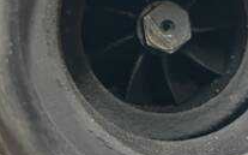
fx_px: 432
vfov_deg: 19.9
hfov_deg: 32.0
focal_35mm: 64
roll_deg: +19.5
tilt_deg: -39.8
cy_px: 20
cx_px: 133
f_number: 1.6
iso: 320
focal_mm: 4.2
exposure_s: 1/50
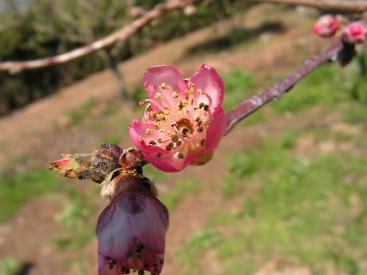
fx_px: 382
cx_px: 184
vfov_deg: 39.7
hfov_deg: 51.4
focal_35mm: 36
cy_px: 138
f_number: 4.8
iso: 64
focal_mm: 6
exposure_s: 1/400
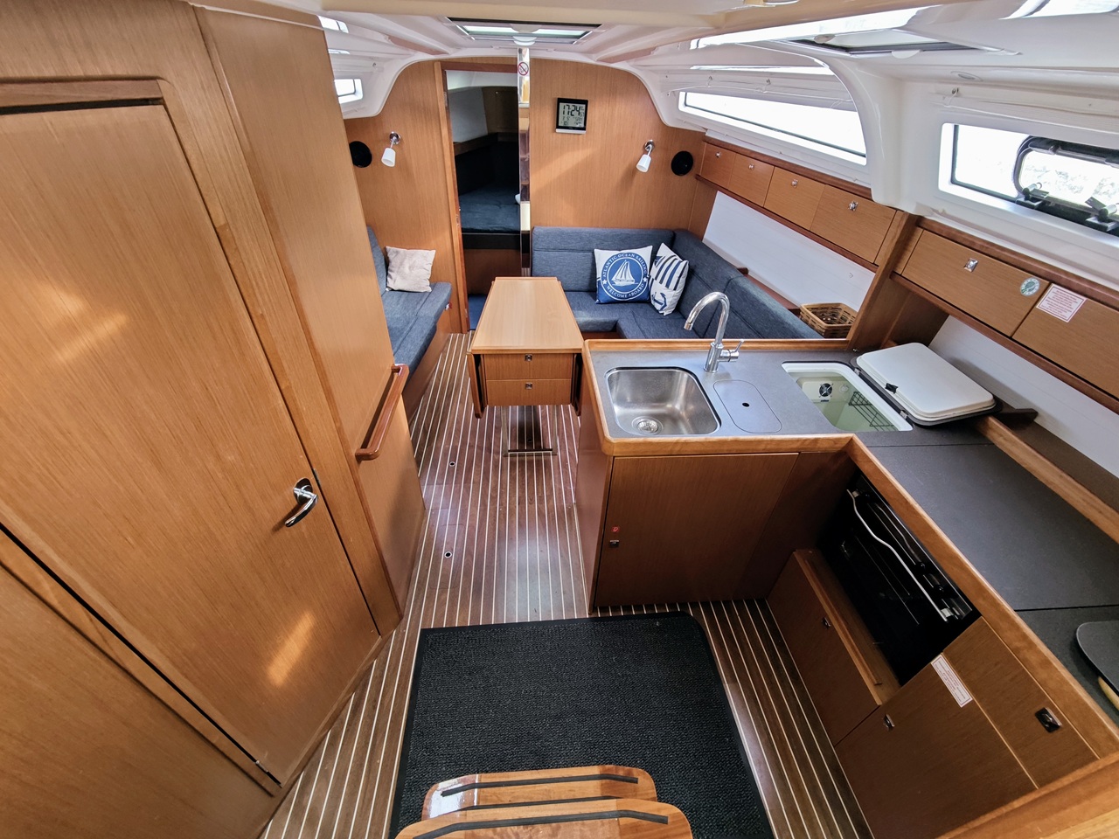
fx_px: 453
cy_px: 420
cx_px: 560
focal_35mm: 14
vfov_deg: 85.7
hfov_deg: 102.1
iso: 200
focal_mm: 2.16
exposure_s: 1/35.6
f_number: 2.2
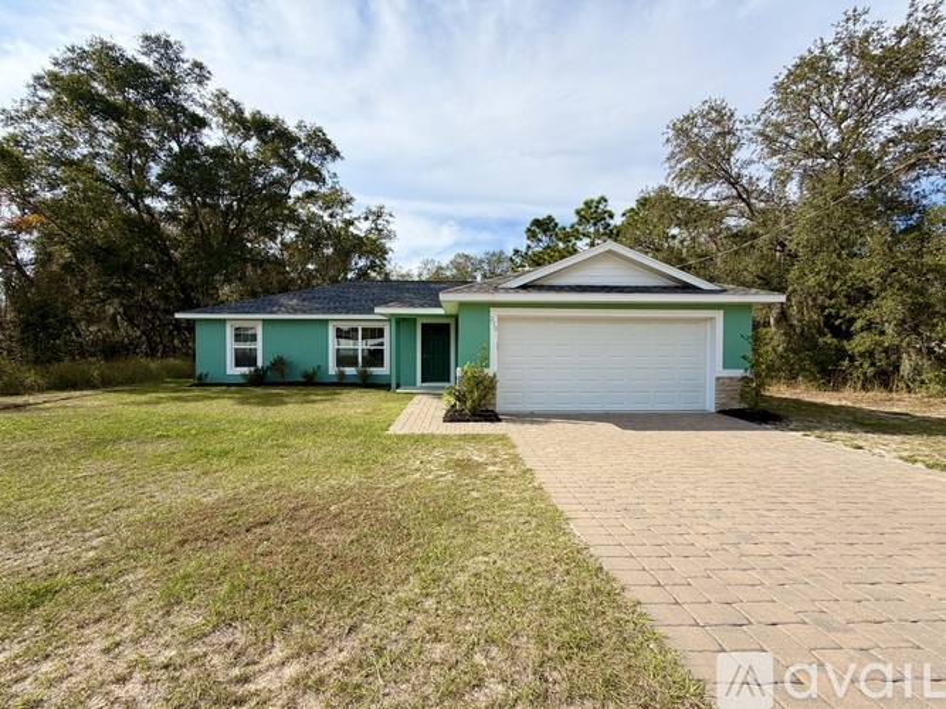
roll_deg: +0.6
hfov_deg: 102.1
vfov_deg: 85.7
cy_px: 354
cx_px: 473
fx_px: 383
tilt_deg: -0.9
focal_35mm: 14
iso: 20
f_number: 2.2
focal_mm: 2.22
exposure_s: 1/970
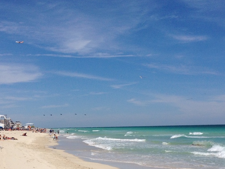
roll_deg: +1.7
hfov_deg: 27.8
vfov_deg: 20.9
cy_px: 122
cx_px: 112
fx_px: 455
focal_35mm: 70
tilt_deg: -2.0
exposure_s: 1/5025
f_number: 2.4
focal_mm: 4.28
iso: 50
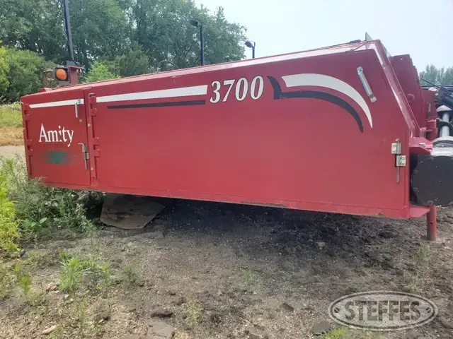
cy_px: 170
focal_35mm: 26
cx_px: 226
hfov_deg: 67.3
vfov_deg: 53.1
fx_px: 340
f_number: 2.4
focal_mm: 4.3
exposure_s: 1/834
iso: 50
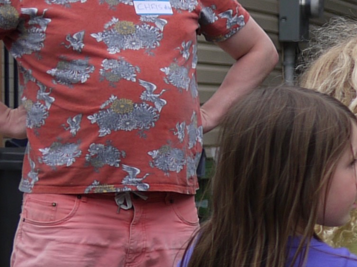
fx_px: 2186
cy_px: 111
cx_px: 908
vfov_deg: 7.0
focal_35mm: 212
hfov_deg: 8.4
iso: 100
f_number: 2
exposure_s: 1/1000
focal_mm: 20
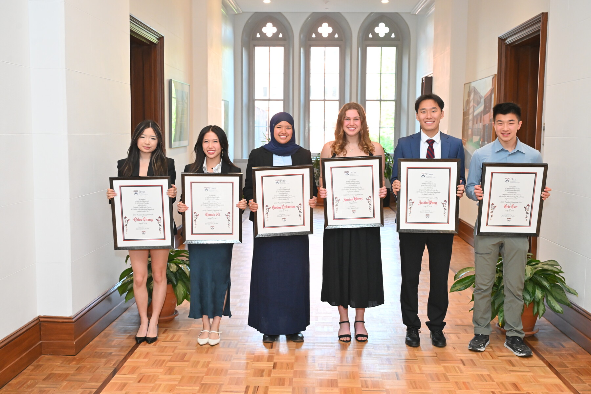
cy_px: 197
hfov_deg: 49.6
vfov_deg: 34.2
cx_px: 296
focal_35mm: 39
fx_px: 640
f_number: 6.3
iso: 2500
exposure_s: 1/100
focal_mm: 39
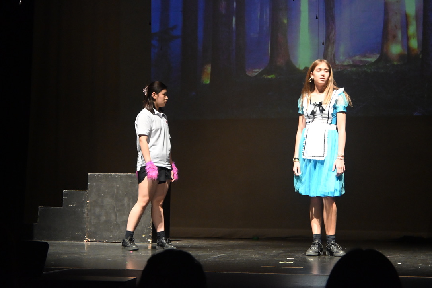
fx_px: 900
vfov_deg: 18.2
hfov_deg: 27.0
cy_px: 144
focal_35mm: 75
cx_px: 216
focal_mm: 50
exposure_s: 1/60
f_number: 6.3
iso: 4500
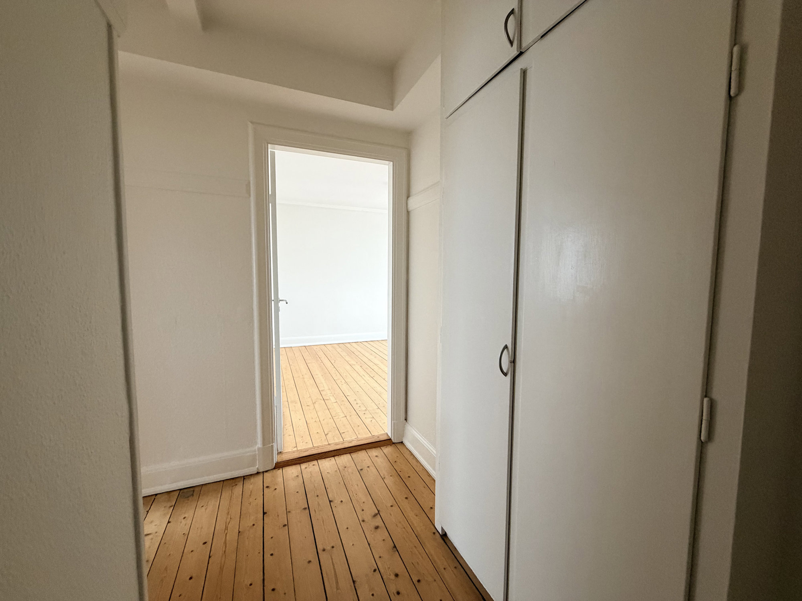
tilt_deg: -4.8
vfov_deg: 85.7
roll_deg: -0.1
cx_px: 401
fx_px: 324
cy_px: 300
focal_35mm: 14
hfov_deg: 102.1
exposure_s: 1/60
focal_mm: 2.22
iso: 400
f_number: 2.2
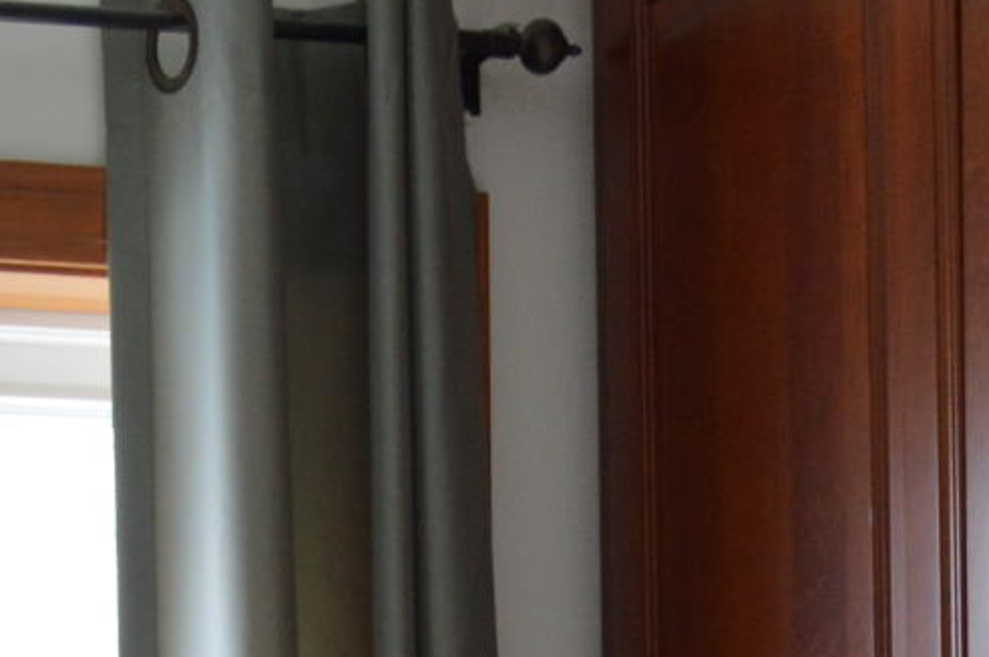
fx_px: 5022
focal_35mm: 183
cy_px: 1772
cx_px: 635
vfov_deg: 6.9
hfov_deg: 11.2
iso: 400
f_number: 3.8
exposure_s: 1/30
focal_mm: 20
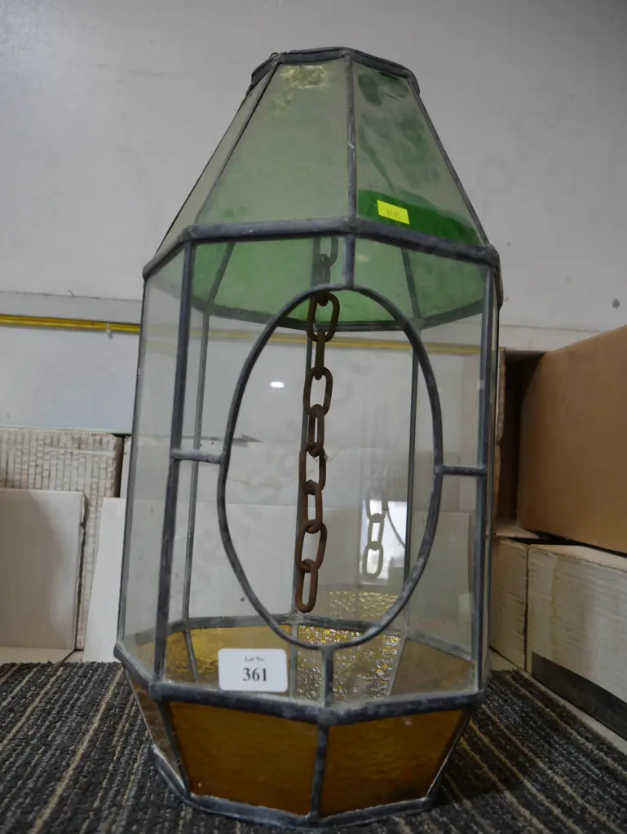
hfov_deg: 49.8
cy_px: 417
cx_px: 314
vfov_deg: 63.4
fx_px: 676
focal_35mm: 28
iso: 250
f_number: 3.5
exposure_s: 1/60
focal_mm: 14
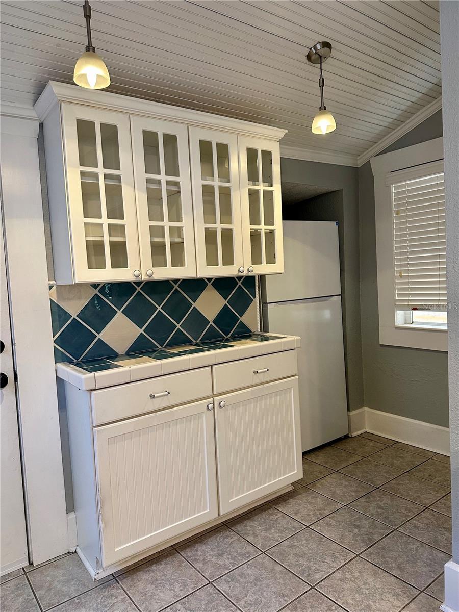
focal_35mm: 24
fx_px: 424
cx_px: 230
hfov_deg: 56.8
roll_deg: +2.1
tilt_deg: -2.1
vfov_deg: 71.6
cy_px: 306
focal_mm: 6.86
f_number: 1.78
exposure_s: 1/60
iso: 250
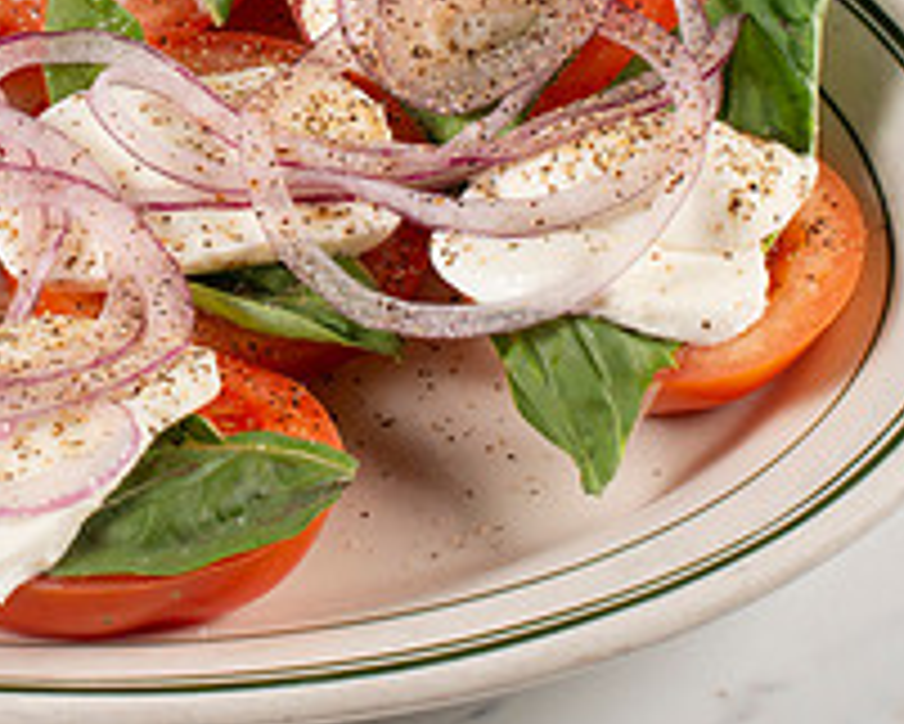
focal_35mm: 186
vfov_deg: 8.3
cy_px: 17
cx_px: 65
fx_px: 4979
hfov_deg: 10.3
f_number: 13
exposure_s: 1/200
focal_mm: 50
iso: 200
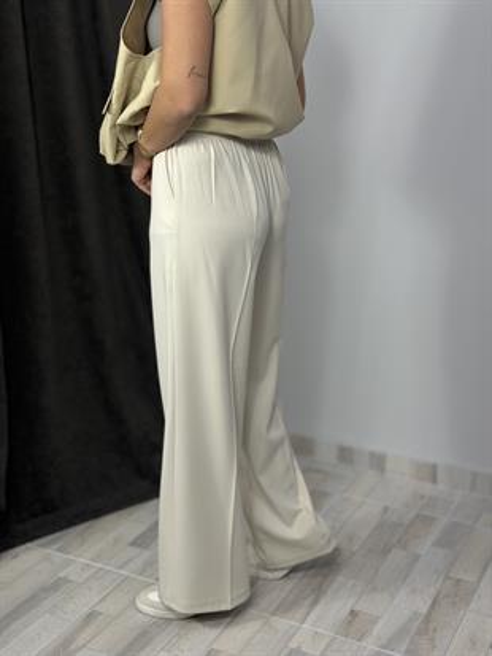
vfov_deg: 39.6
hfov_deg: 30.3
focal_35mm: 48
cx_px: 246
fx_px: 909
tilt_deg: -16.6
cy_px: 328
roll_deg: +0.6
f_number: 1.78
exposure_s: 1/105
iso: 64
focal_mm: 6.86
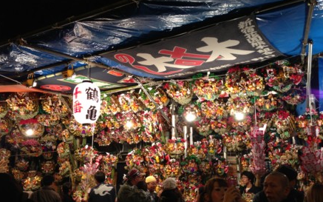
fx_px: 317
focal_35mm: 36
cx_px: 163
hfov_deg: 54.0
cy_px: 116
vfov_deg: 35.3
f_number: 2.4
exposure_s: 1/20
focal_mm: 4.13
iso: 80
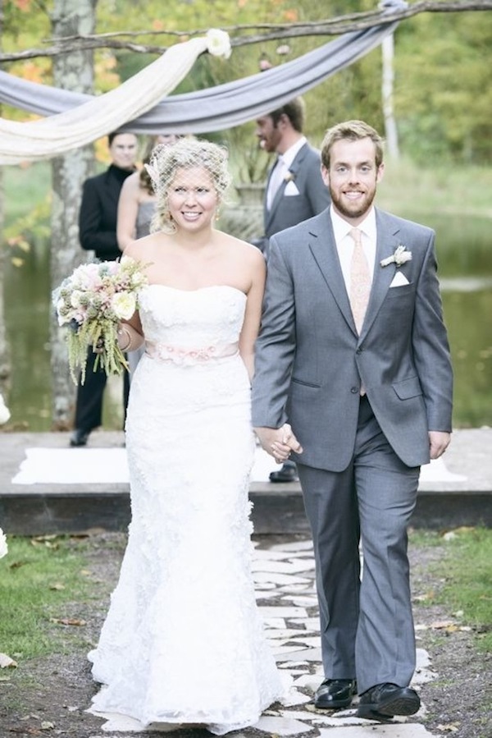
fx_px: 2663
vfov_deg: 15.8
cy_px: 369
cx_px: 246
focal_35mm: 130
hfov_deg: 10.6
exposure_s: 1/250
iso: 1000
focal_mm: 130
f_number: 4.5
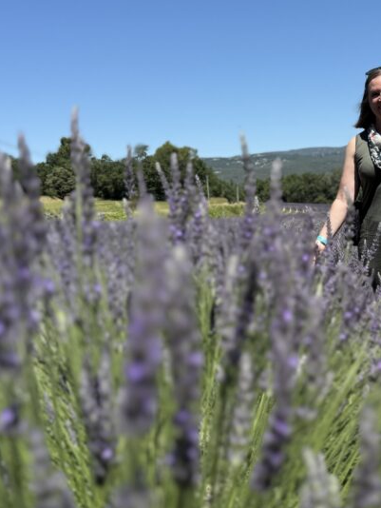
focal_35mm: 46
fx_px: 675
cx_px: 333
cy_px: 251
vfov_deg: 41.2
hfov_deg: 30.4
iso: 80
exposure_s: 1/5319
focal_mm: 6.76
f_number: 1.78
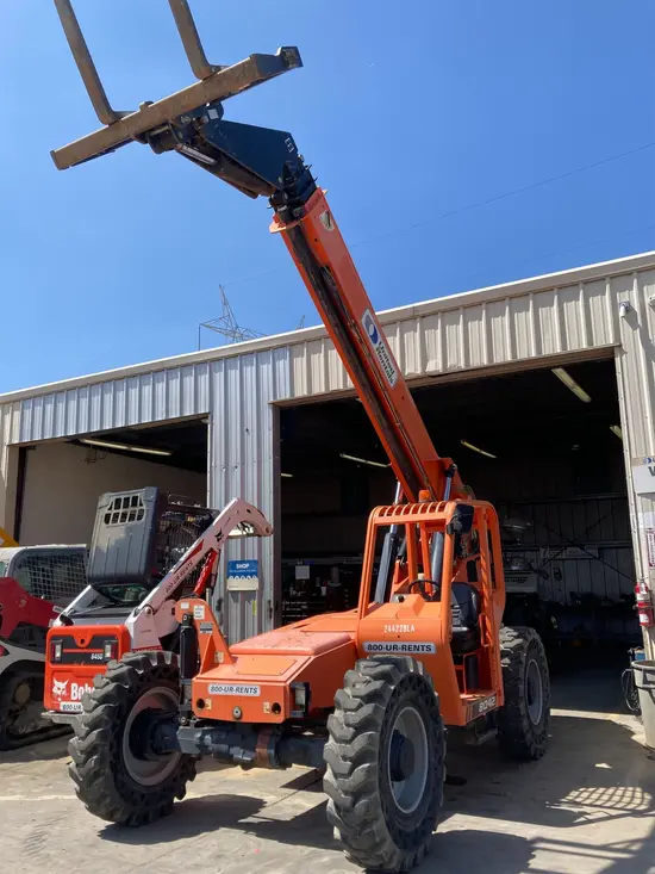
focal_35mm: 28
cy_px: 437
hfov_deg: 49.8
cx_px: 328
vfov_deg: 63.4
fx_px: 706
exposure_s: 1/1473
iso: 20
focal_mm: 3.99
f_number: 1.8
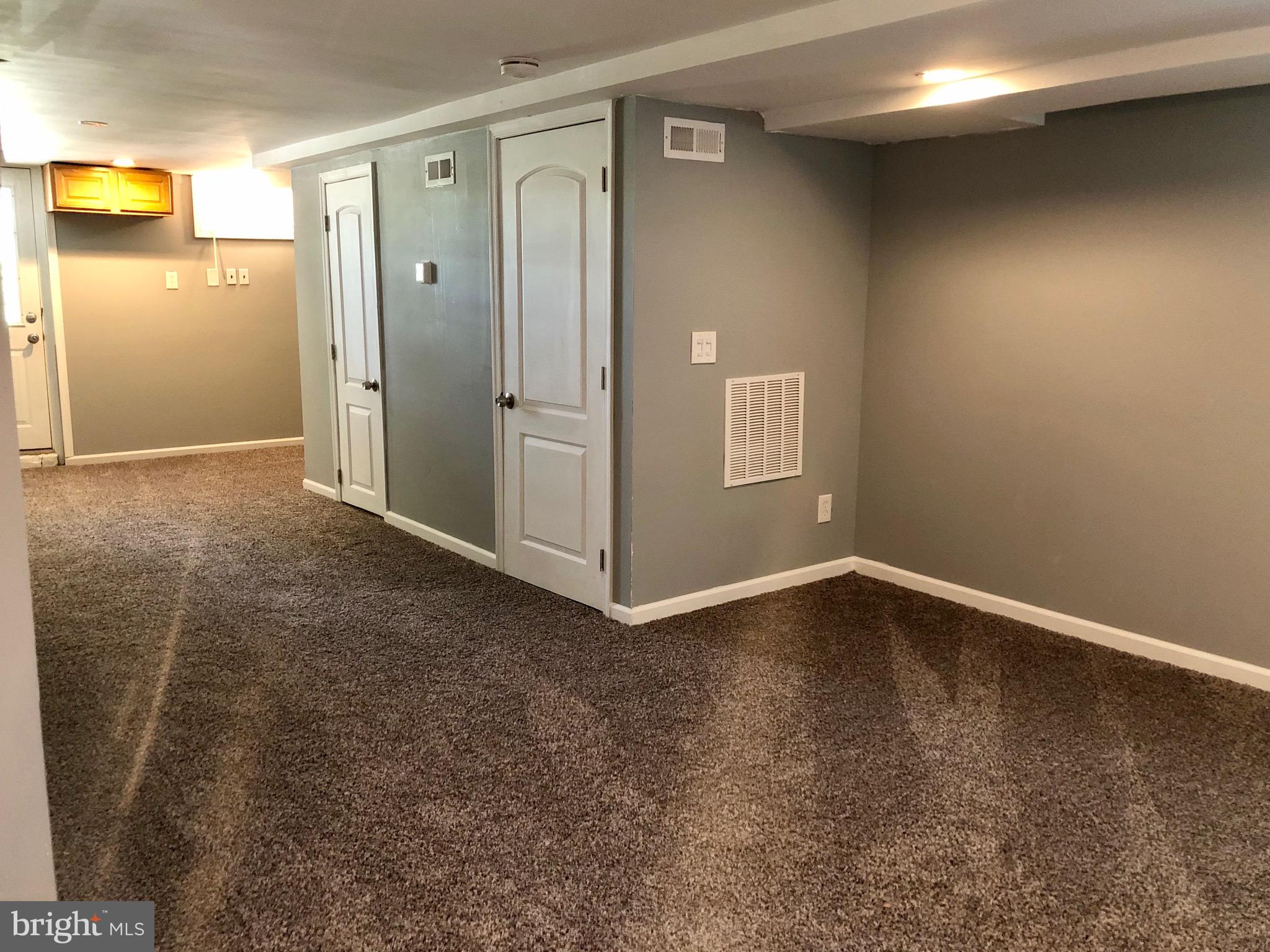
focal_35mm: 28
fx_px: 1027
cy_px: 476
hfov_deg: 63.5
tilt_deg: -10.8
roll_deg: +0.7
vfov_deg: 49.7
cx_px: 635
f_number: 1.8
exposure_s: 1/6
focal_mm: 3.99
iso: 80
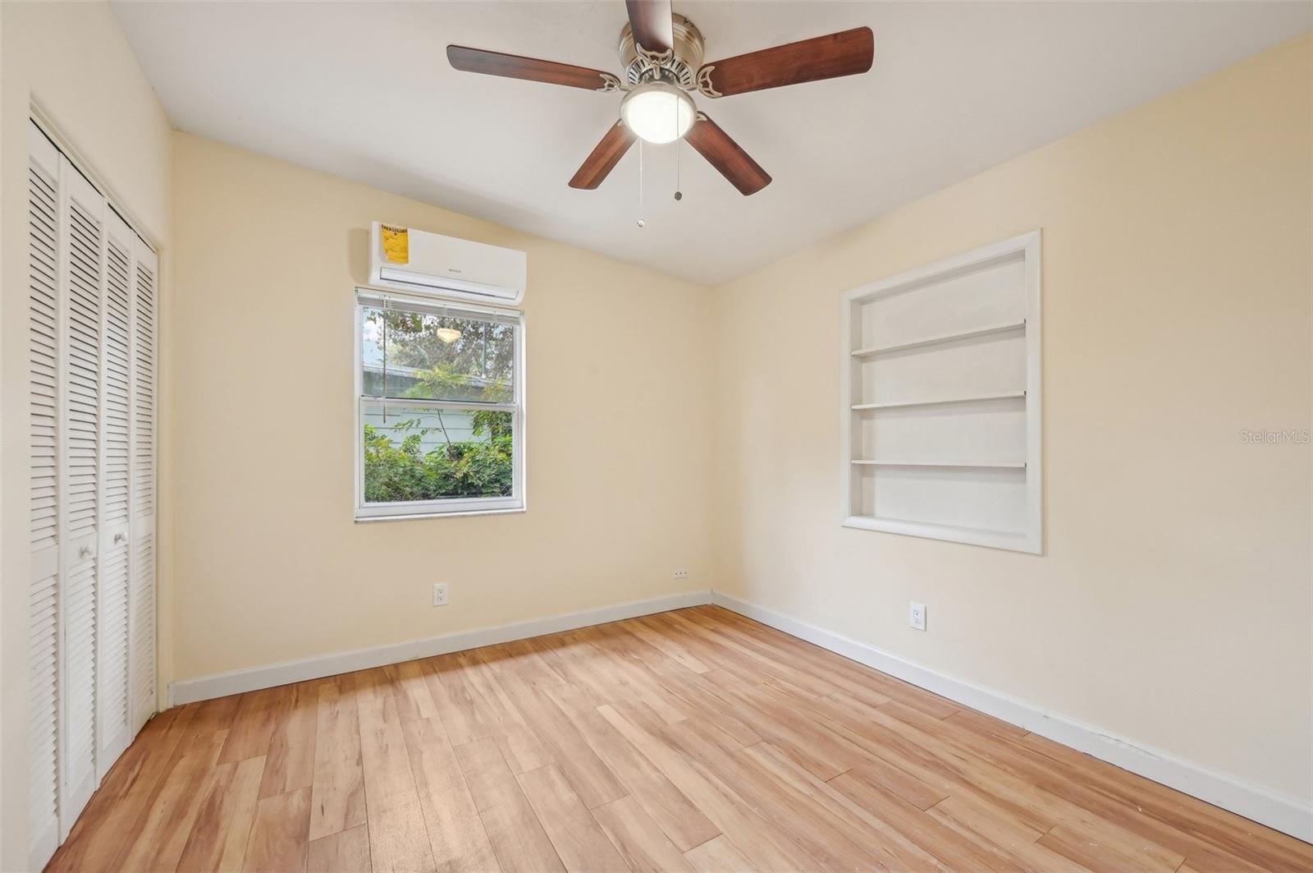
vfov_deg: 81.1
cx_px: 656
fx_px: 510
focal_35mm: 14
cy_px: 436
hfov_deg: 104.3
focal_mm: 14
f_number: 8
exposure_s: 1/13
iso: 400
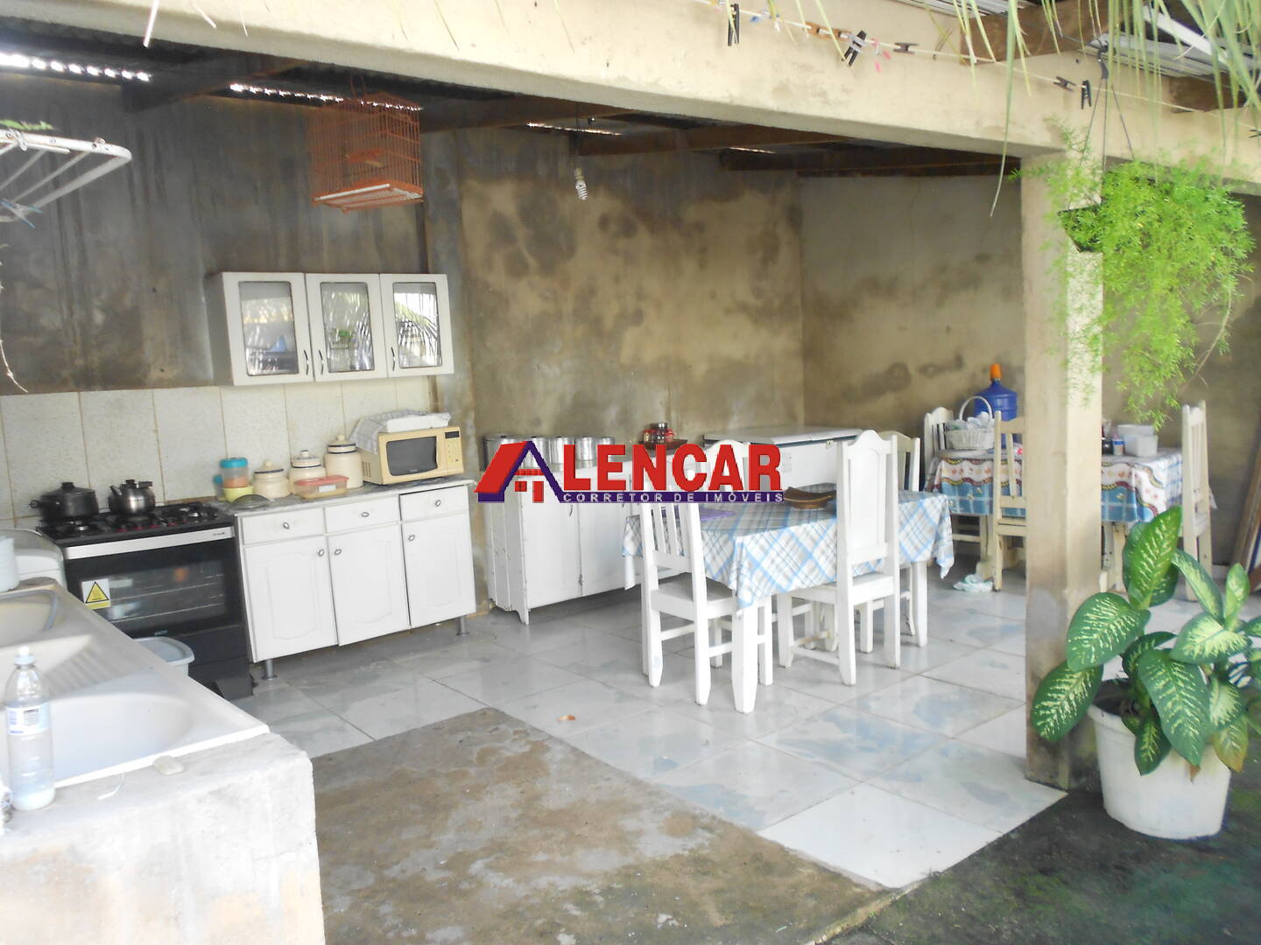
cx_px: 630
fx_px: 947
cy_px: 472
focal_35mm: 26
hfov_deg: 67.3
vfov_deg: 53.1
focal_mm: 4.6
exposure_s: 1/30
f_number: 3.2
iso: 200
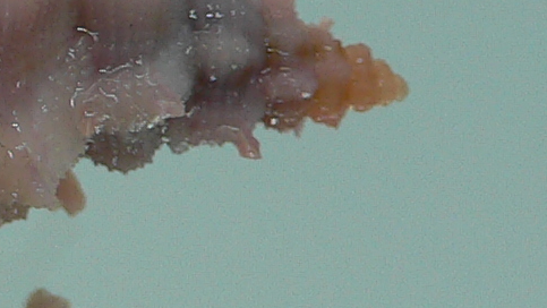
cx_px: -264
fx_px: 2307
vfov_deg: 7.6
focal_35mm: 159
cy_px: 165
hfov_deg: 12.8
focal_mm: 4.6
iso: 80
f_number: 2.8
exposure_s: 1/60
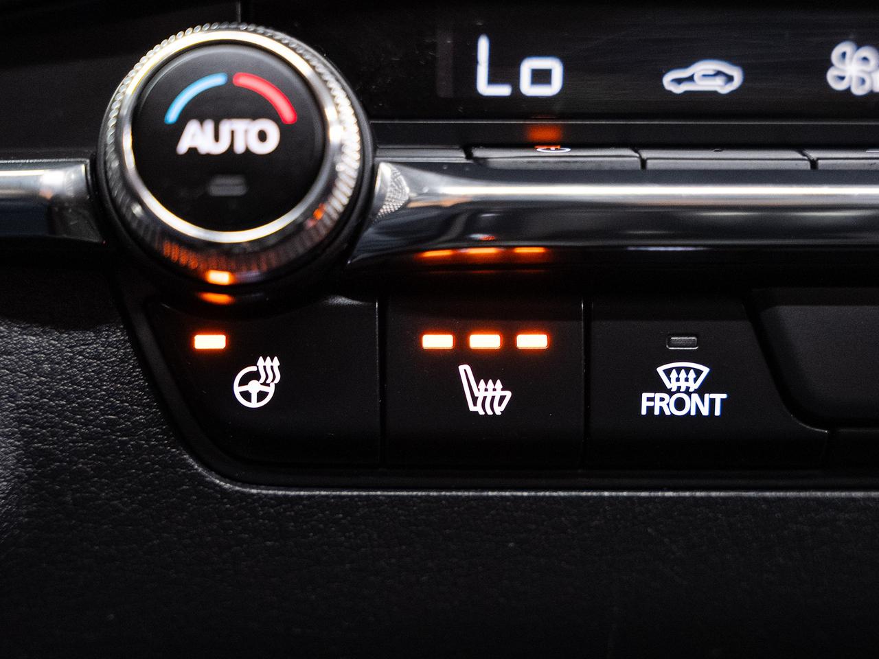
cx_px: 463
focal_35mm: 72
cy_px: 386
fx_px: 1818
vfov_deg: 20.5
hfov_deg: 27.2
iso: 1250
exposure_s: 1/40
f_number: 3.5
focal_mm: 47.4
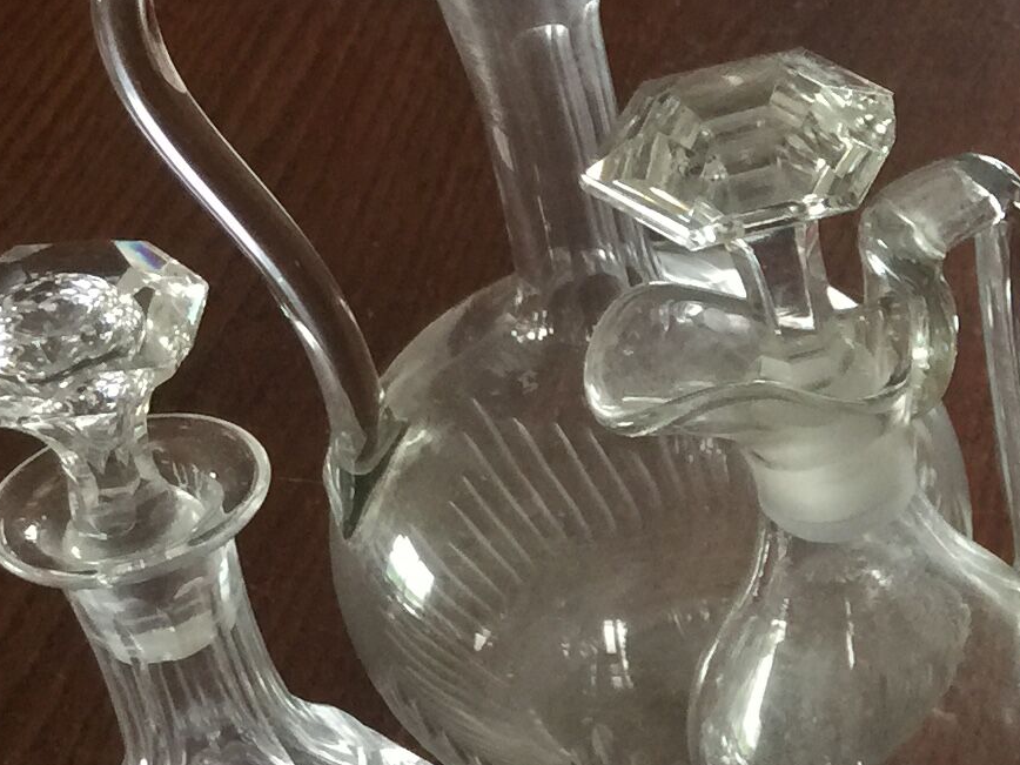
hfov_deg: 16.4
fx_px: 3212
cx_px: 1564
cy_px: 566
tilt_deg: -41.7
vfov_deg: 13.5
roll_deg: -1.0
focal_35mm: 109
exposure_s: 1/33
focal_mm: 4.15
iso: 80
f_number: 2.2
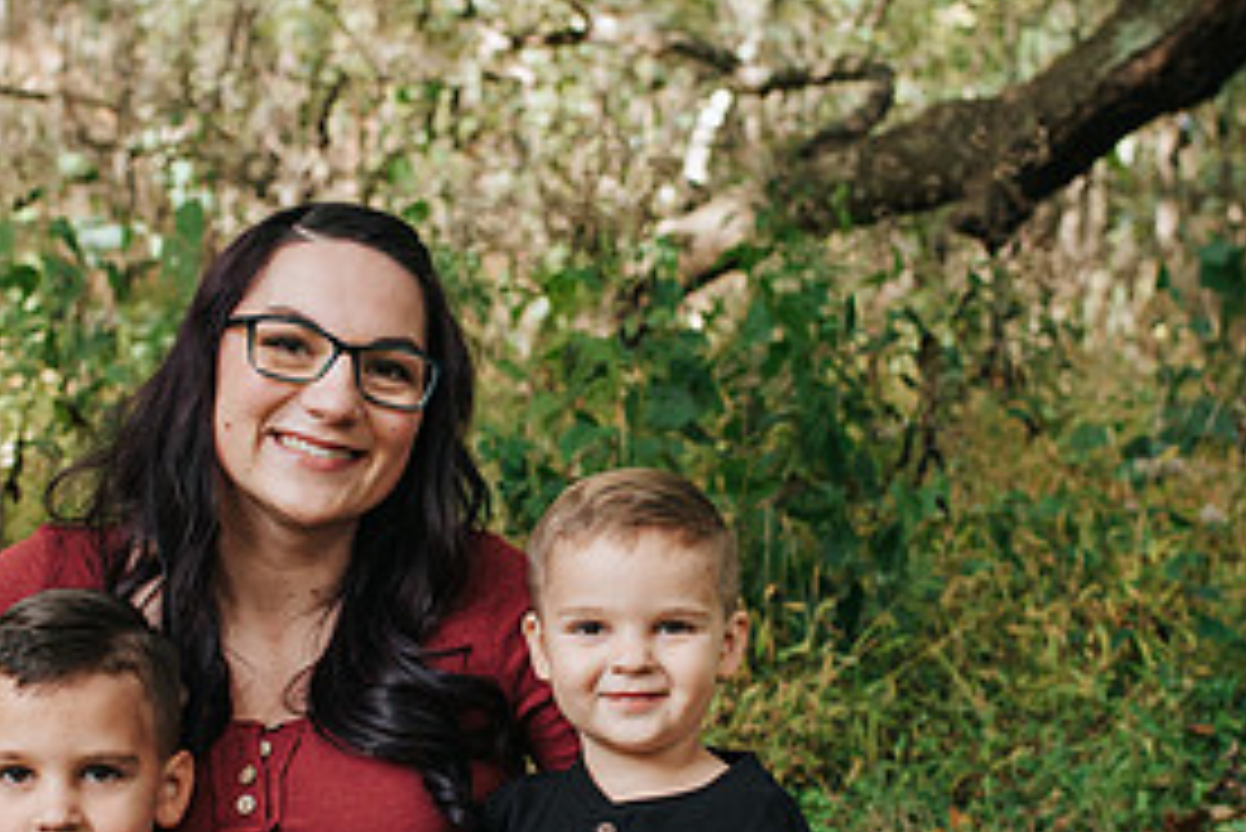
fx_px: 2805
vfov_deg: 16.8
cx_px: 459
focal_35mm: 81
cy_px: 636
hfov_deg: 25.0
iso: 1000
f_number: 3.5
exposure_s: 1/800
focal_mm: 35
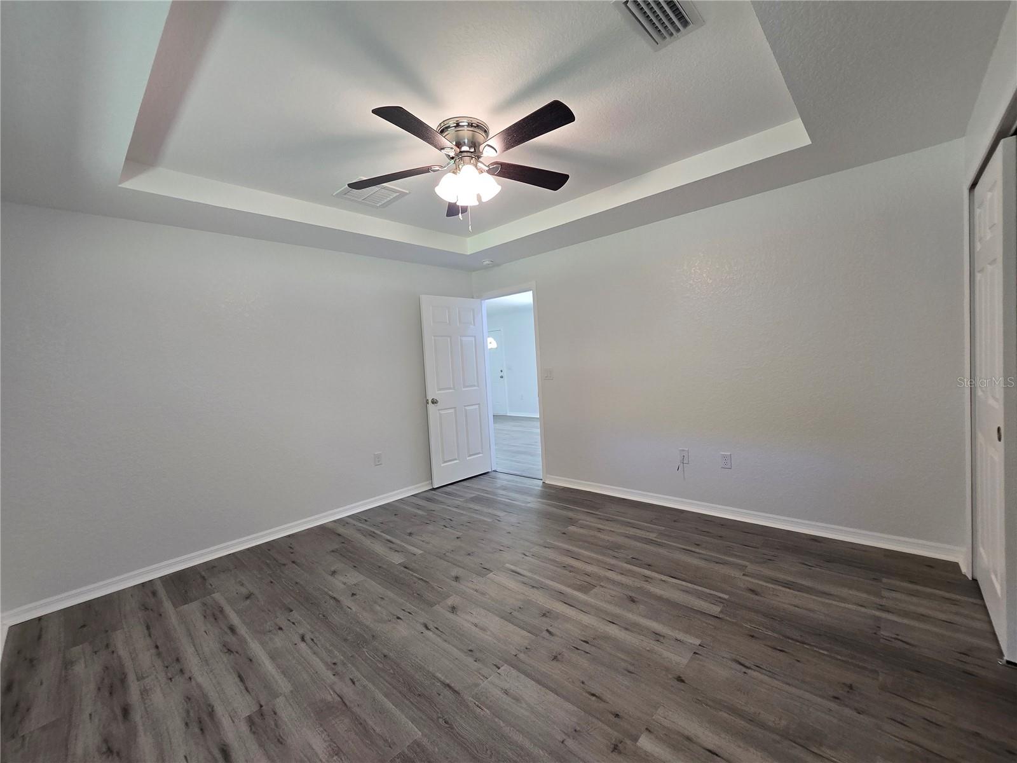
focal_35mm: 13
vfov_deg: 89.9
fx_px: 382
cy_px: 382
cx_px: 508
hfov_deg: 106.2
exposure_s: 1/60
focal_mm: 2.2
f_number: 2.2
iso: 125
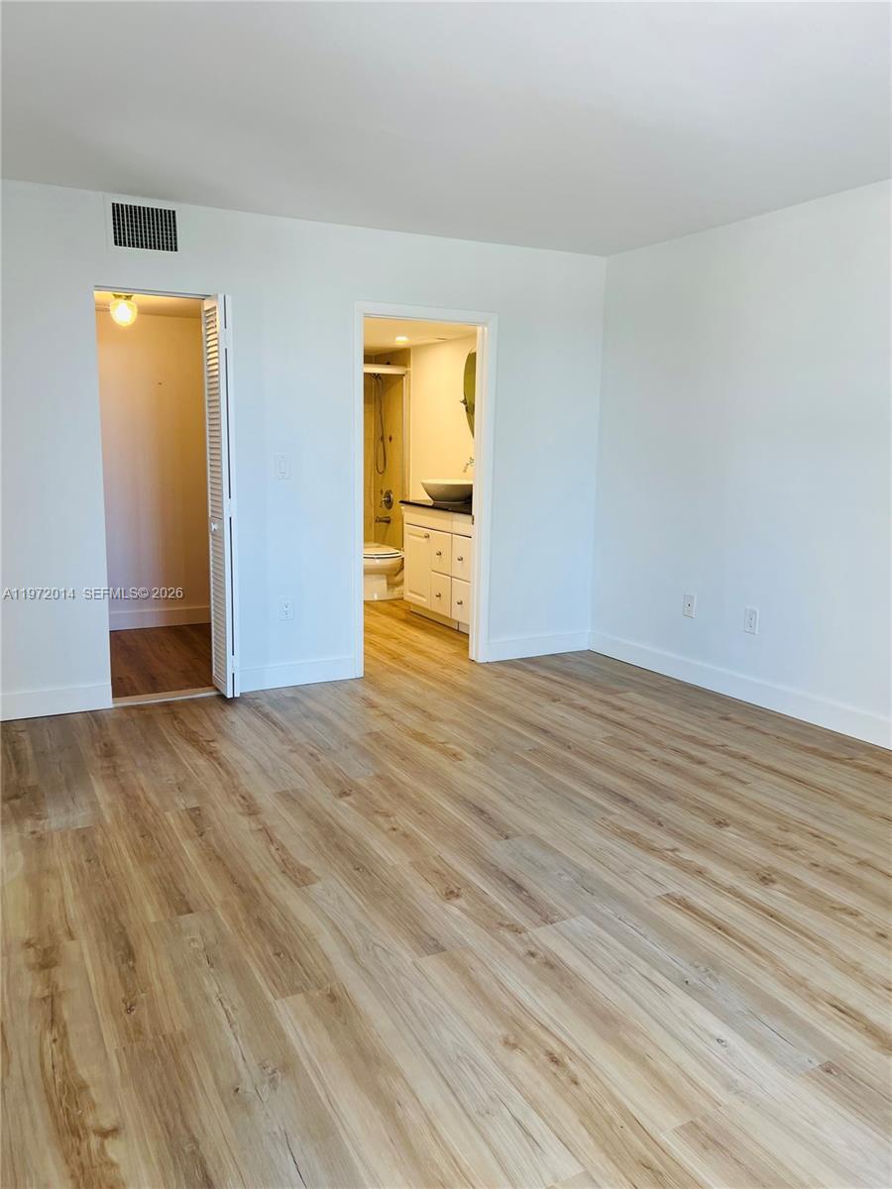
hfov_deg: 53.1
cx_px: 446
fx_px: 893
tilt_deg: -7.1
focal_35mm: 26
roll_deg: +0.1
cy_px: 594
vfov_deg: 67.3
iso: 64
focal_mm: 5.7
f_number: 1.5
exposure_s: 1/120
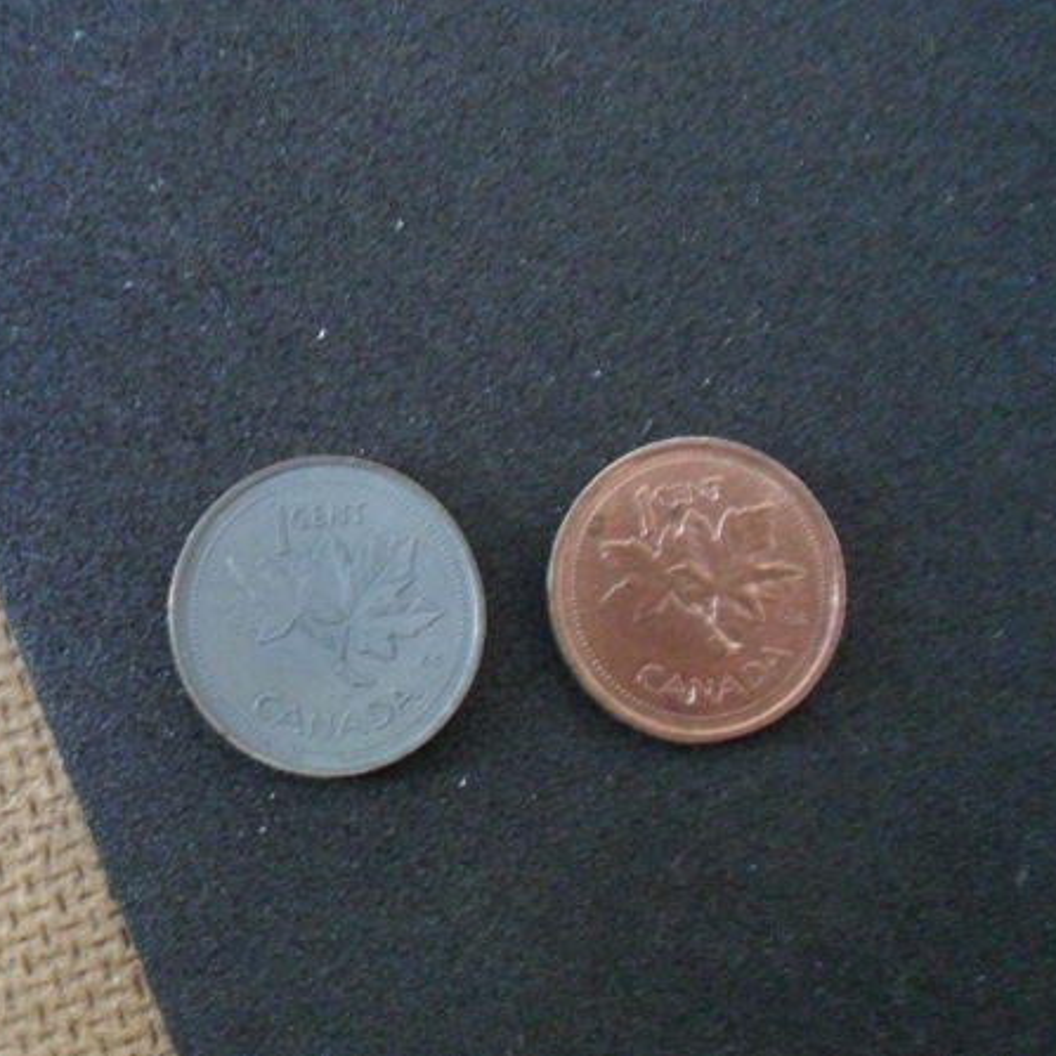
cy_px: 527
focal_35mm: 38
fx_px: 1312
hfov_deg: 43.6
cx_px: 416
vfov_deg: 43.9
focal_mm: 5.7
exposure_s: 1/15
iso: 480
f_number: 3.7
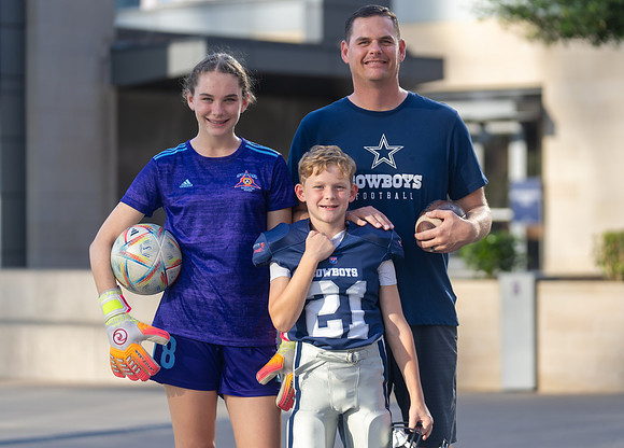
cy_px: 223
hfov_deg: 14.6
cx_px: 336
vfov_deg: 10.5
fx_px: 2435
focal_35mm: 137
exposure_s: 1/640
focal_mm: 123
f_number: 2.8
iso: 100
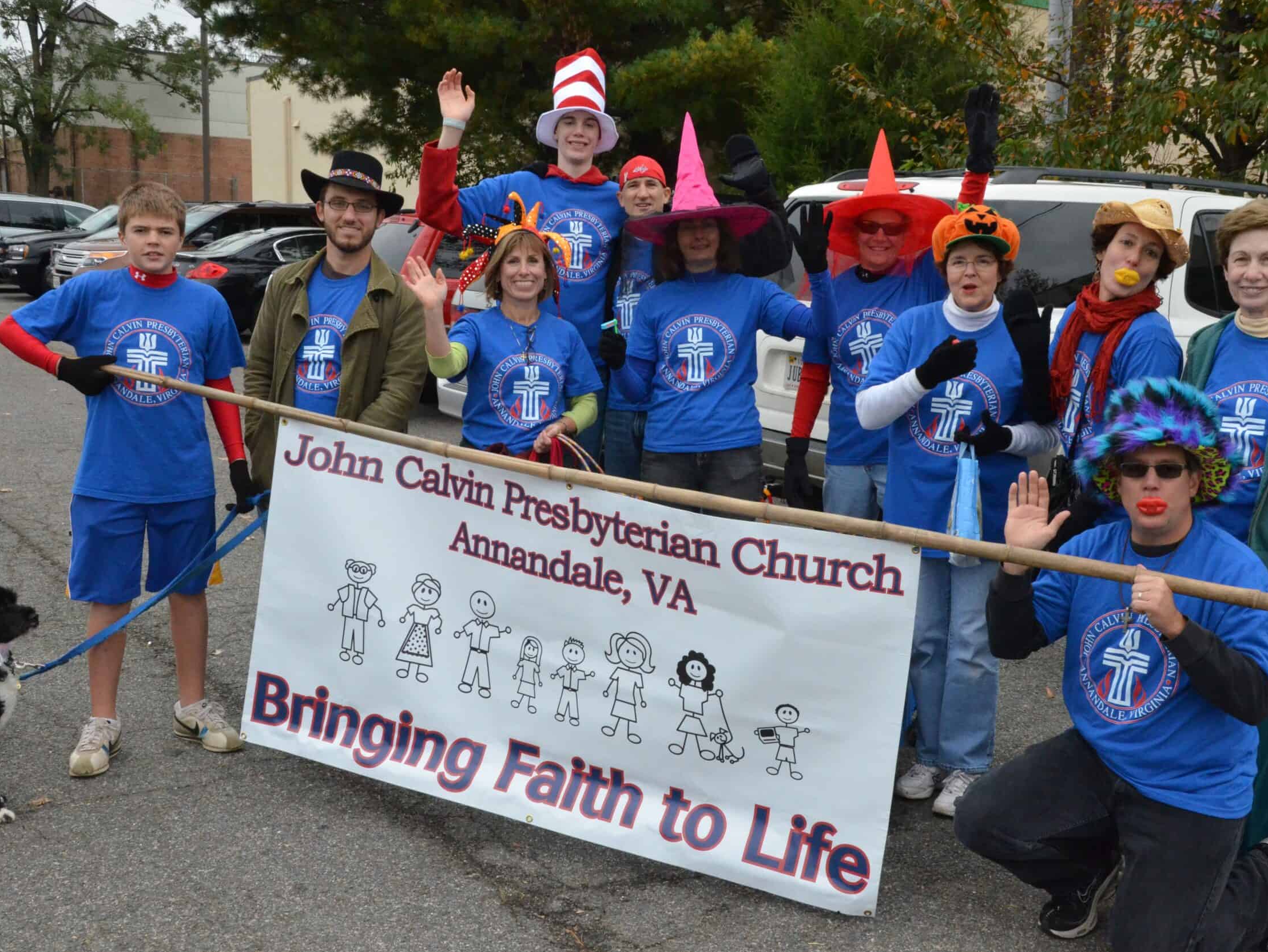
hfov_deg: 45.2
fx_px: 1522
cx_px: 675
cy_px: 484
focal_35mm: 42
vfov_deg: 34.7
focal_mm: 25
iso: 3200
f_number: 16
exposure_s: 1/1000
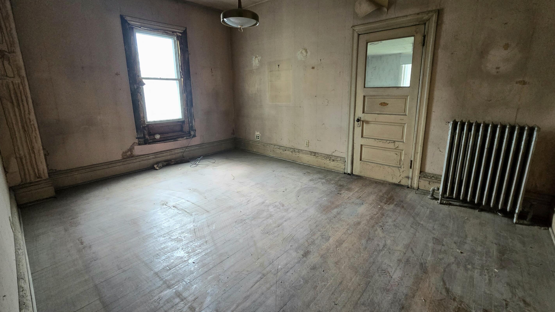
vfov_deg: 70.3
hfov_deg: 103.0
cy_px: 137
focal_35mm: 15
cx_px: 281
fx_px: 221
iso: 640
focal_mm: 2.2
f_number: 2.2
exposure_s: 1/60.2
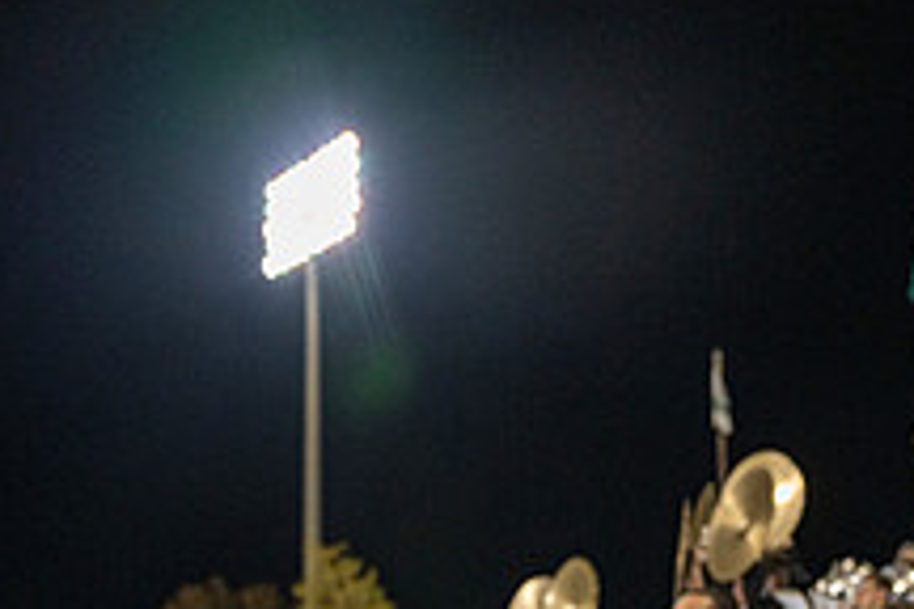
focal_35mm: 50
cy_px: 859
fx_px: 1269
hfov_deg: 39.5
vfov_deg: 23.0
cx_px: 525
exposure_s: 1/500
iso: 2000
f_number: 3.2
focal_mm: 24
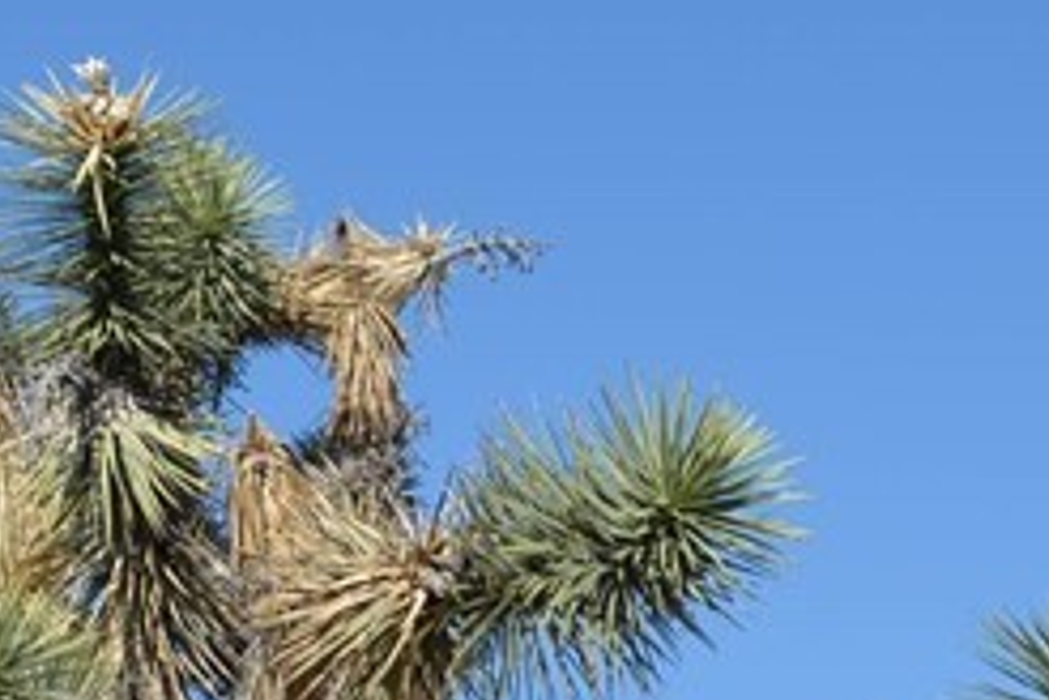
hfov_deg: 9.1
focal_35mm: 225
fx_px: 6556
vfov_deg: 6.0
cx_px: 149
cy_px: 1221
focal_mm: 34
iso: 100
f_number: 9
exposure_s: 1/320
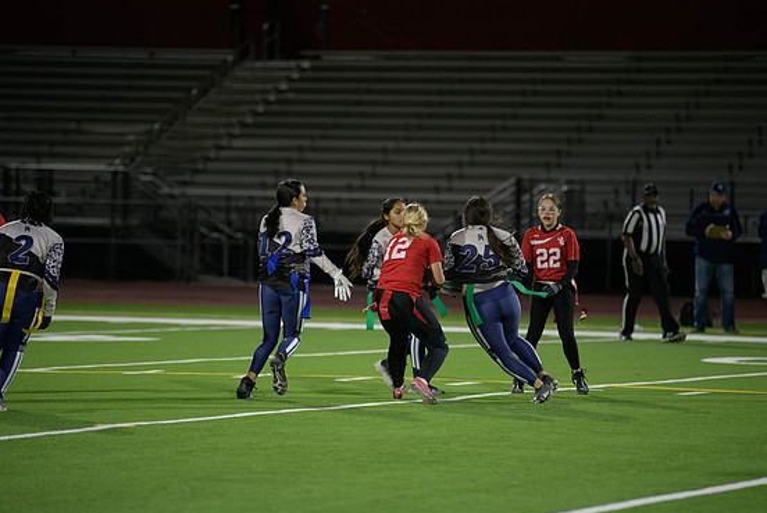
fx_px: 4478
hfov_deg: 9.8
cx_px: 392
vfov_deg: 6.6
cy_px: 256
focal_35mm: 210
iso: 2500
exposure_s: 1/640
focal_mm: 200
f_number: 2.8
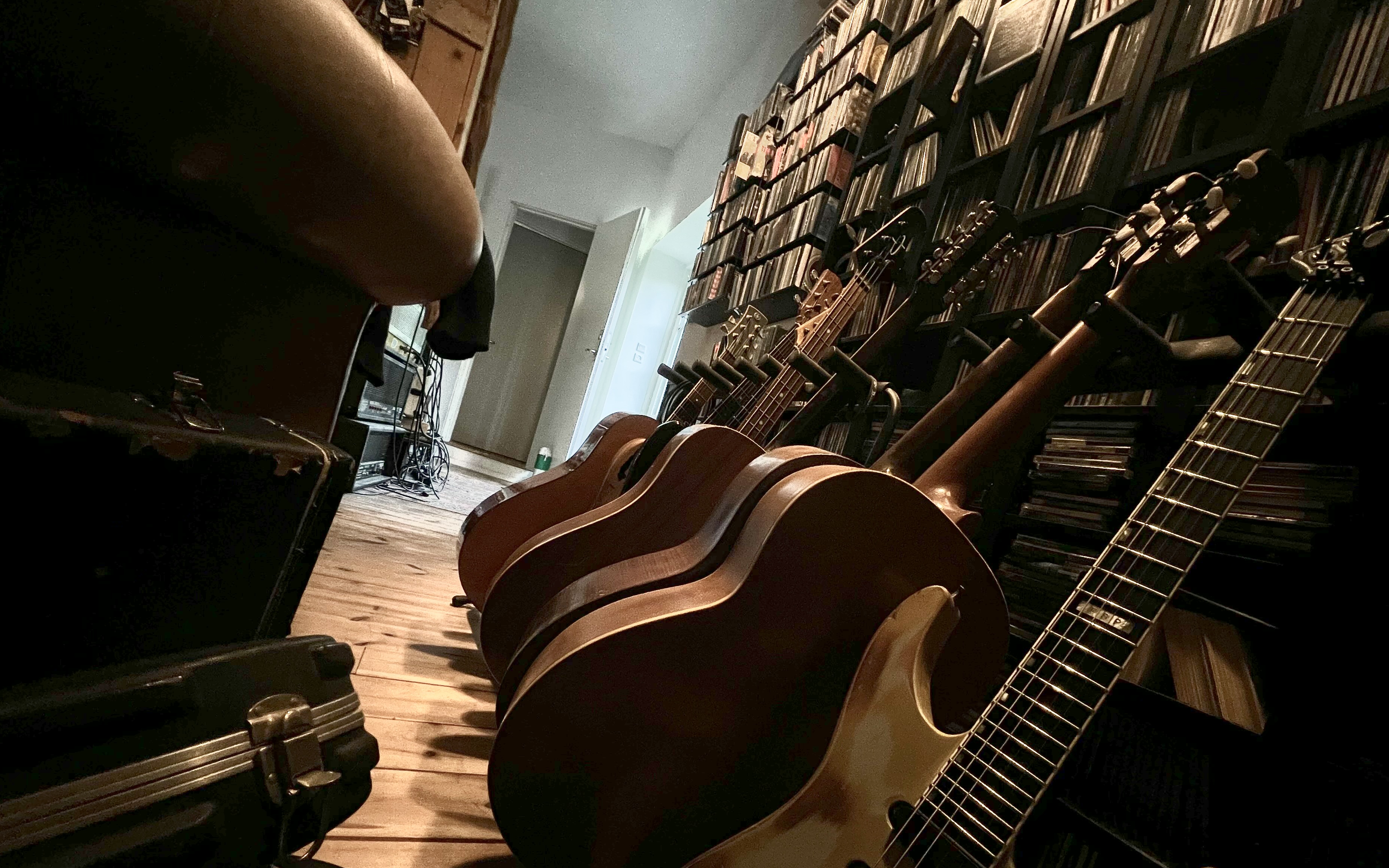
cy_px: 536
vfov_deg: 73.7
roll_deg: -18.0
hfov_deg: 101.3
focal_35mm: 15
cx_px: 747
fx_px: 568
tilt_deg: -3.5
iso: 250
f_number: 1.8
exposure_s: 1/50
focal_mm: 1.57
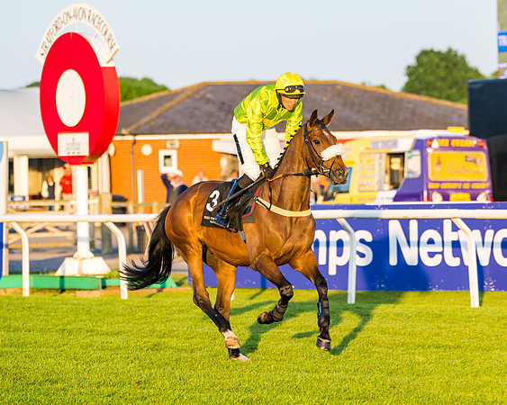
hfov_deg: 8.4
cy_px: 258
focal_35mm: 230
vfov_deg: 6.7
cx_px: 376
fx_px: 3455
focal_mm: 160
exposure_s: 1/640
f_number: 4
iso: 400
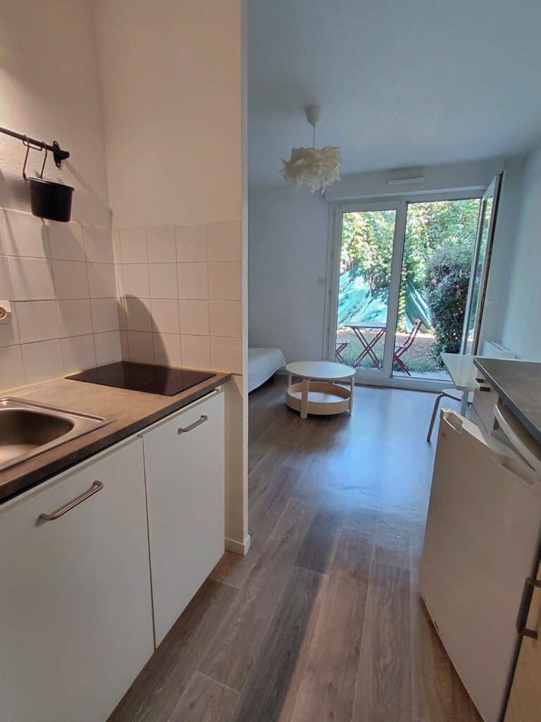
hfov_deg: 78.1
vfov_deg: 94.5
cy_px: 361
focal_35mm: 16
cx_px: 270
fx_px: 333
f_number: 2.2
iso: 125
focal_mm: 1.64
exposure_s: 1/60
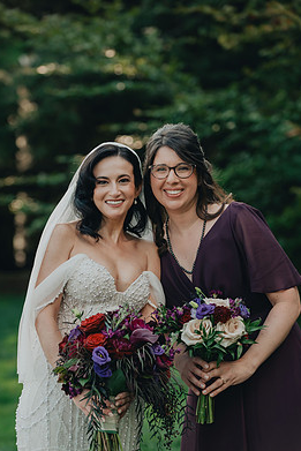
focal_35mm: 161
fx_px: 2017
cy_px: 250
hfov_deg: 8.5
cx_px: 140
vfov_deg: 12.8
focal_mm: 140
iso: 800
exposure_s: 1/640
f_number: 4
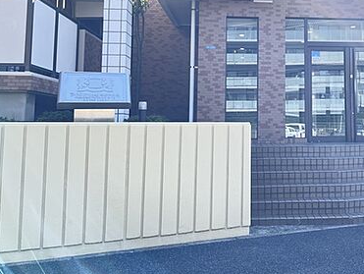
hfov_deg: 42.7
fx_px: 442
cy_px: 82
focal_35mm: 42
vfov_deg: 33.9
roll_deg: +0.4
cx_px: 291
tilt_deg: +6.6
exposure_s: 1/307
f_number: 1.6
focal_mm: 4.2
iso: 32
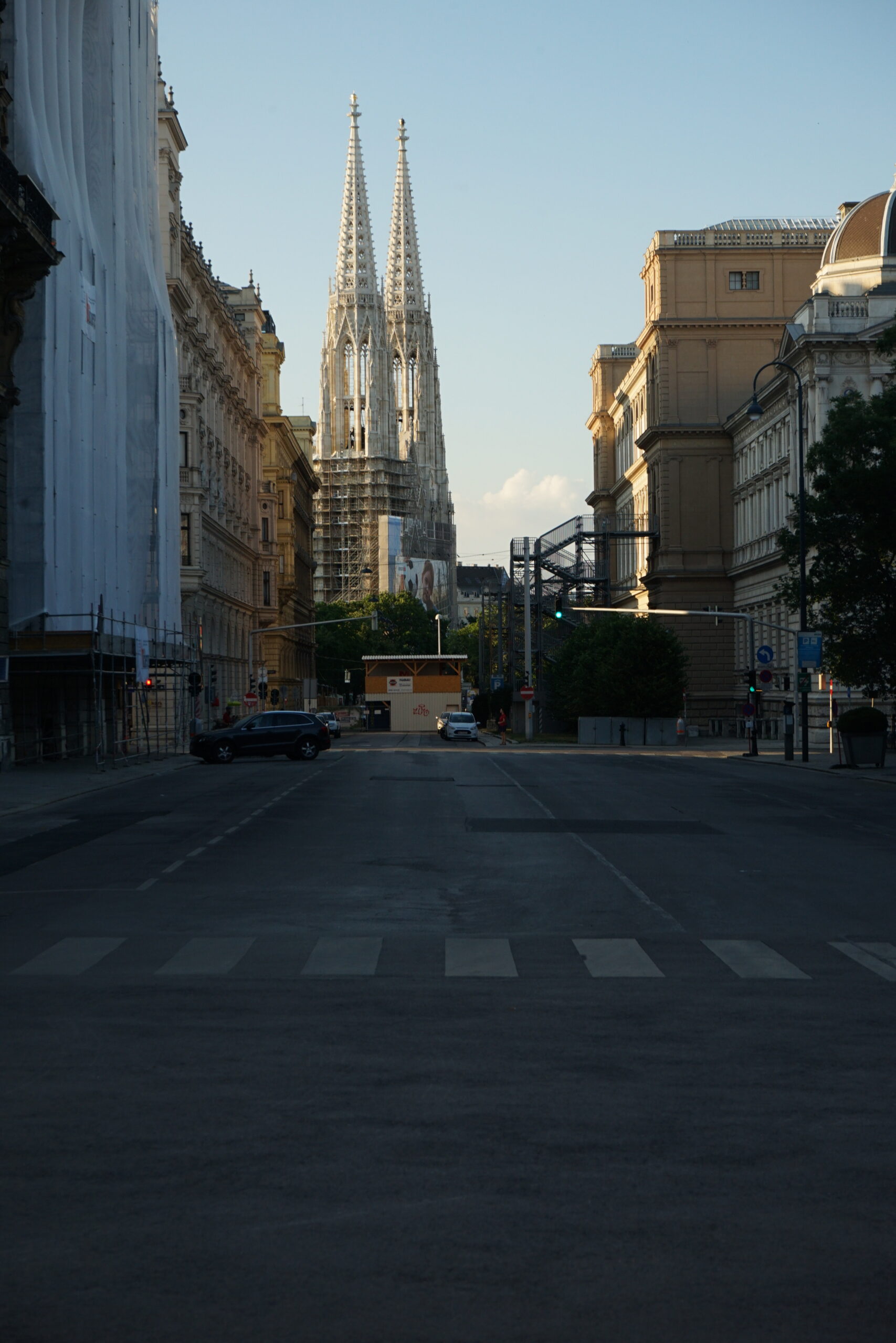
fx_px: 2613
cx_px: 448
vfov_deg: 28.8
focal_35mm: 70
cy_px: 672
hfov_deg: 19.5
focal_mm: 70
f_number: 13
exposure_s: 1/100
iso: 400
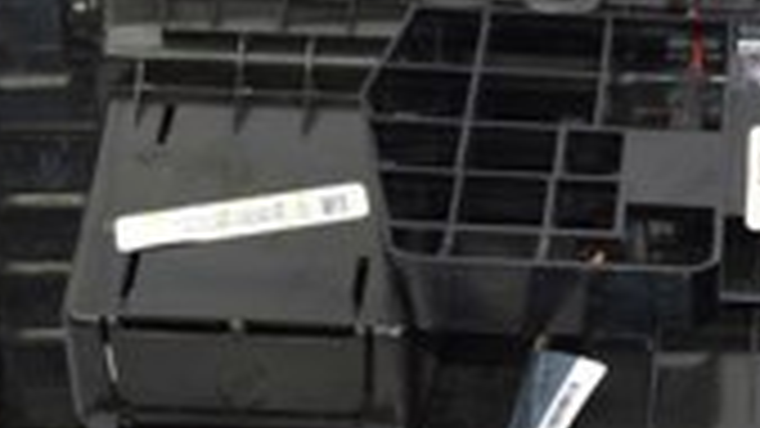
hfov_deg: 15.5
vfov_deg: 8.8
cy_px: 300
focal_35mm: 137
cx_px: 648
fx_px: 2760
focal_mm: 23
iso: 400
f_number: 4
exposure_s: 1/60
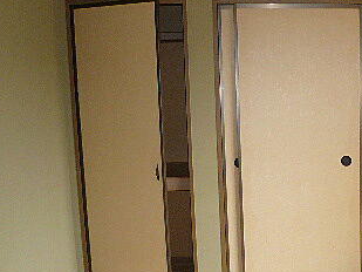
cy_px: 203
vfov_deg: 25.0
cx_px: 337
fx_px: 607
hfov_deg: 31.4
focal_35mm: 58
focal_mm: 4.6
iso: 100
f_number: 2.8
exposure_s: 1/100
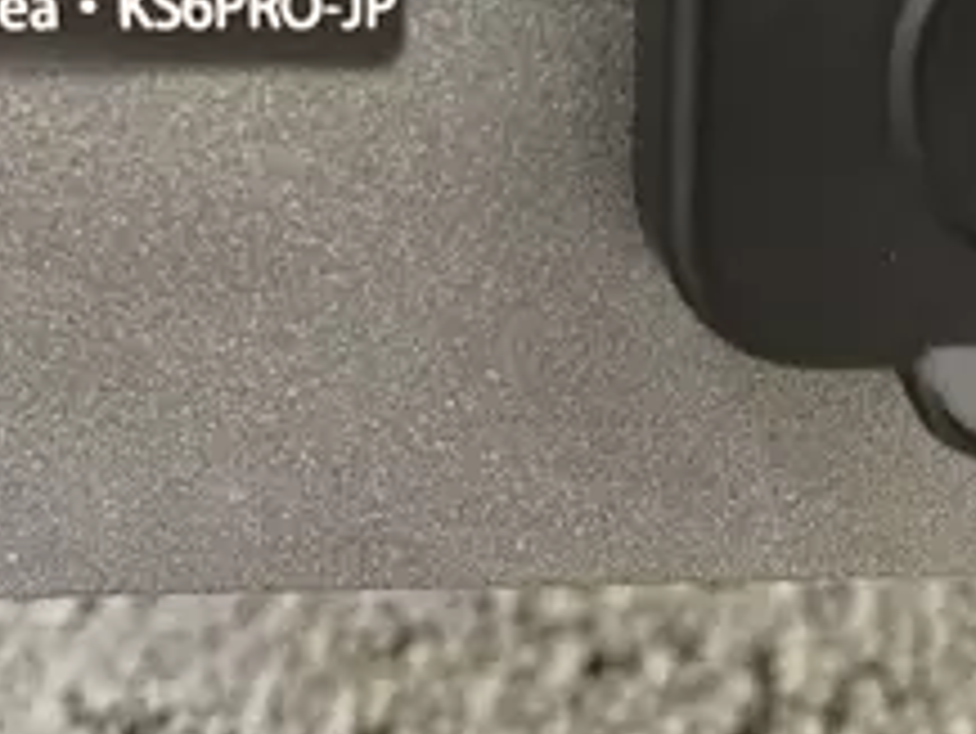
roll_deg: +1.6
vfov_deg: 24.1
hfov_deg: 32.6
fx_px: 1664
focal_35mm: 59
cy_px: 70
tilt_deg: -23.2
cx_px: 382
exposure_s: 1/33
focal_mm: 5.1
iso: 400
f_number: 1.6
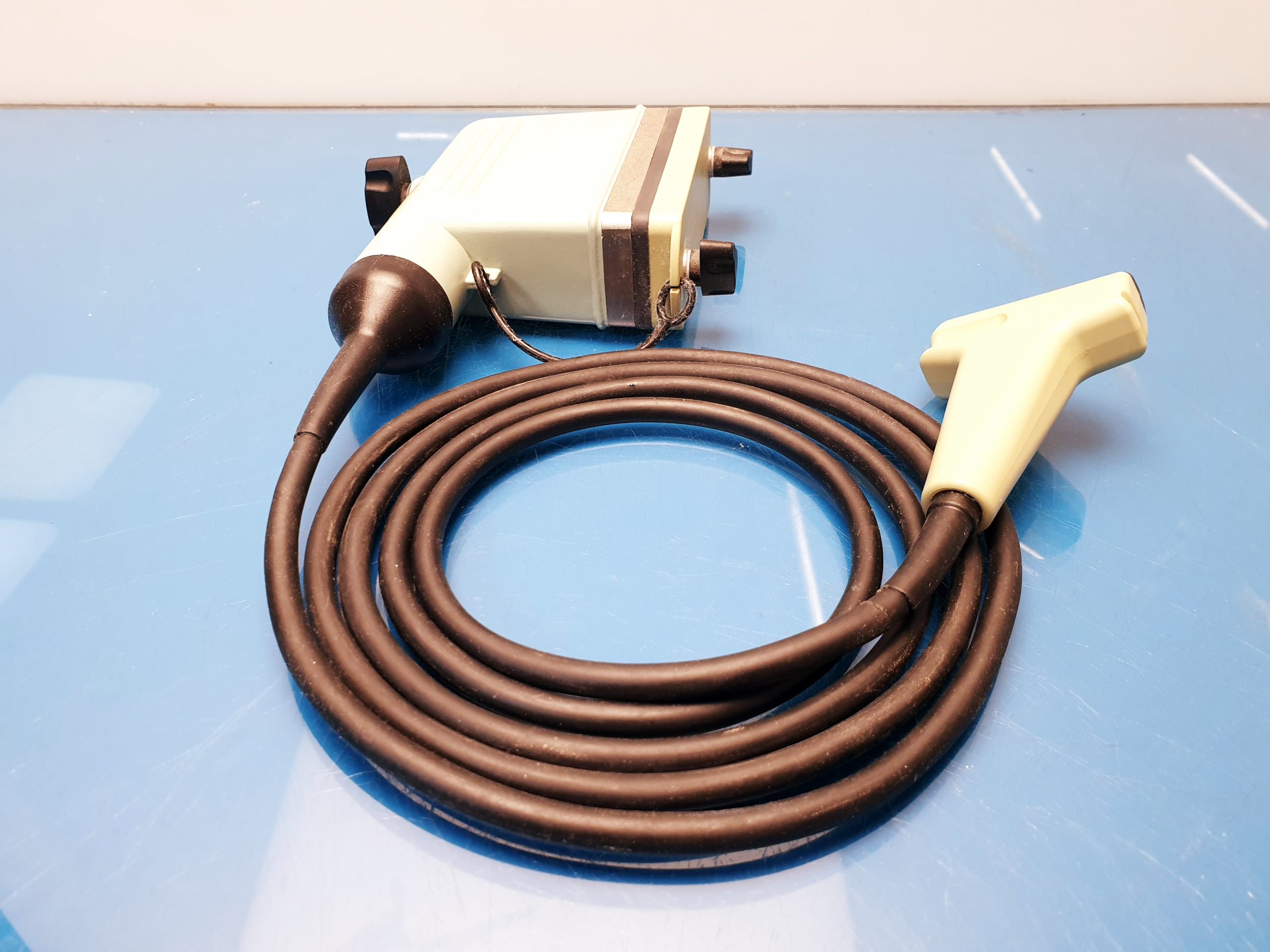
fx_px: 954
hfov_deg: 67.3
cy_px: 476
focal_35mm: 26
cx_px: 635
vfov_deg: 53.1
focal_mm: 4.3
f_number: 2.4
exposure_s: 1/50
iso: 160
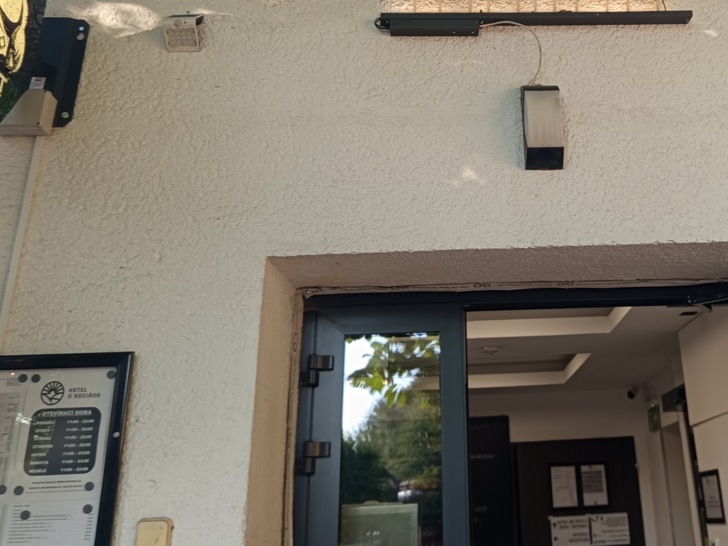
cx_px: 504
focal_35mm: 41
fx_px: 862
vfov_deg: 33.8
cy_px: 85
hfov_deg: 44.9
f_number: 1.7
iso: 99
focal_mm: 5.24
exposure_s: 1/100
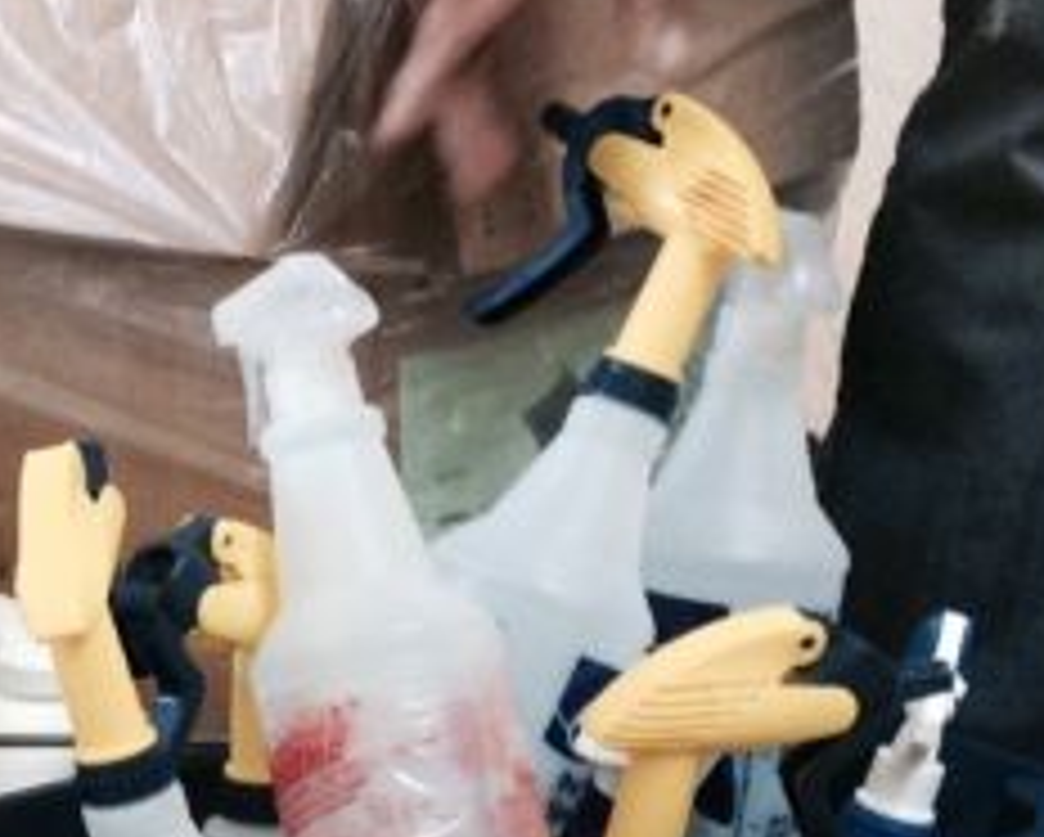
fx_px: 3123
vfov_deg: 15.3
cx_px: -477
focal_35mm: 101
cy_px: 508
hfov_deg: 17.3
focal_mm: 4.12
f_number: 2.2
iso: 160
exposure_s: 1/30
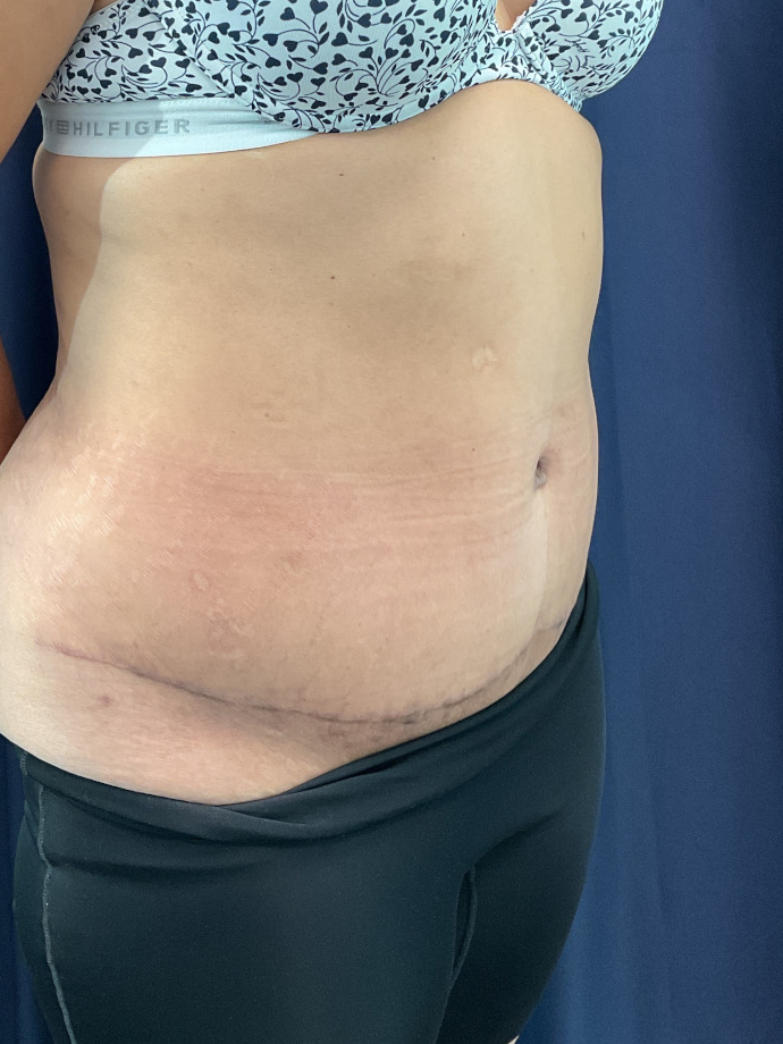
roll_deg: +0.7
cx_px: 272
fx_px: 1267
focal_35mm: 42
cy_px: 289
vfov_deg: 43.6
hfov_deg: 34.1
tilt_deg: -9.5
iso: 64
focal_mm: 3
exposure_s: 1/120
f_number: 1.8
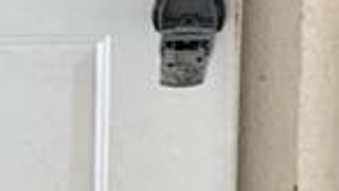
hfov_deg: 11.0
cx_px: 623
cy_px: -352
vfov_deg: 6.2
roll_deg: -4.0
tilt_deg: +0.2
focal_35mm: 182
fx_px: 1637
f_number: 1.78
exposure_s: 1/60
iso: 200
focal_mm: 6.76
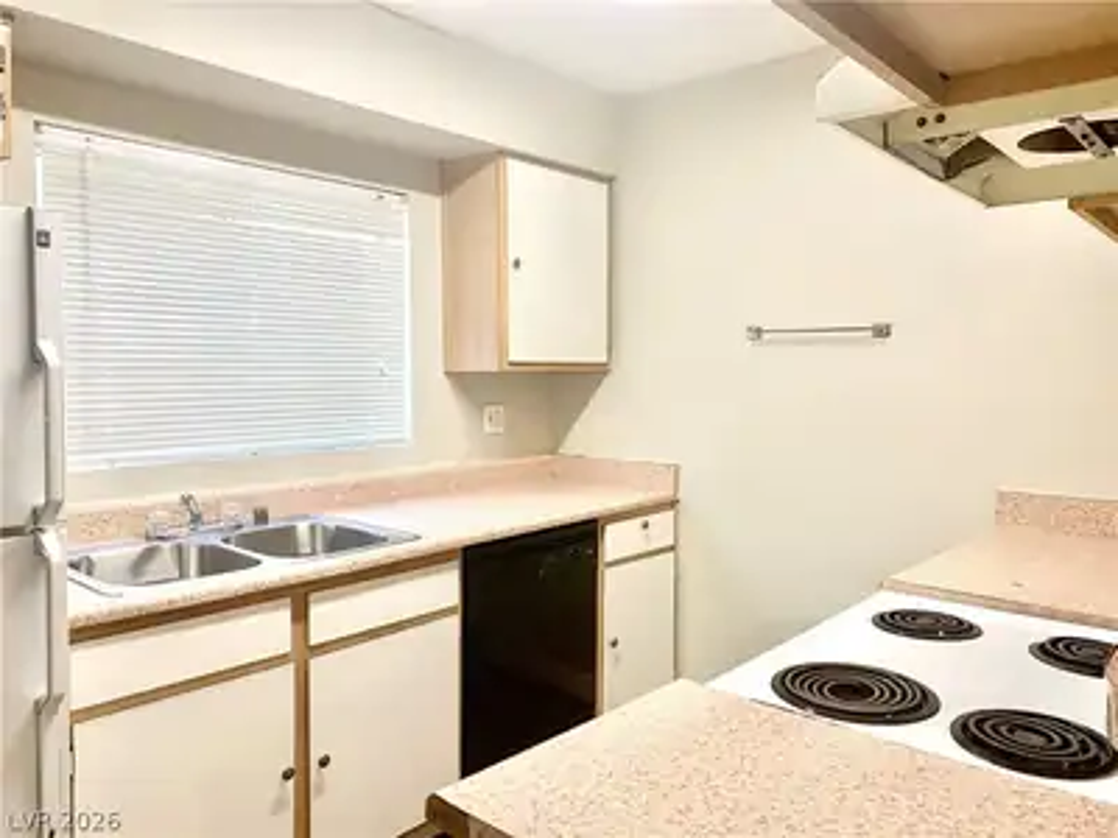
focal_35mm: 26
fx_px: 840
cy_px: 419
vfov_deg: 53.1
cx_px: 559
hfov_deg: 67.3
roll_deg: -0.1
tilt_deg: -3.3
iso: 80
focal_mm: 4.25
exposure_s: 1/60
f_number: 1.8
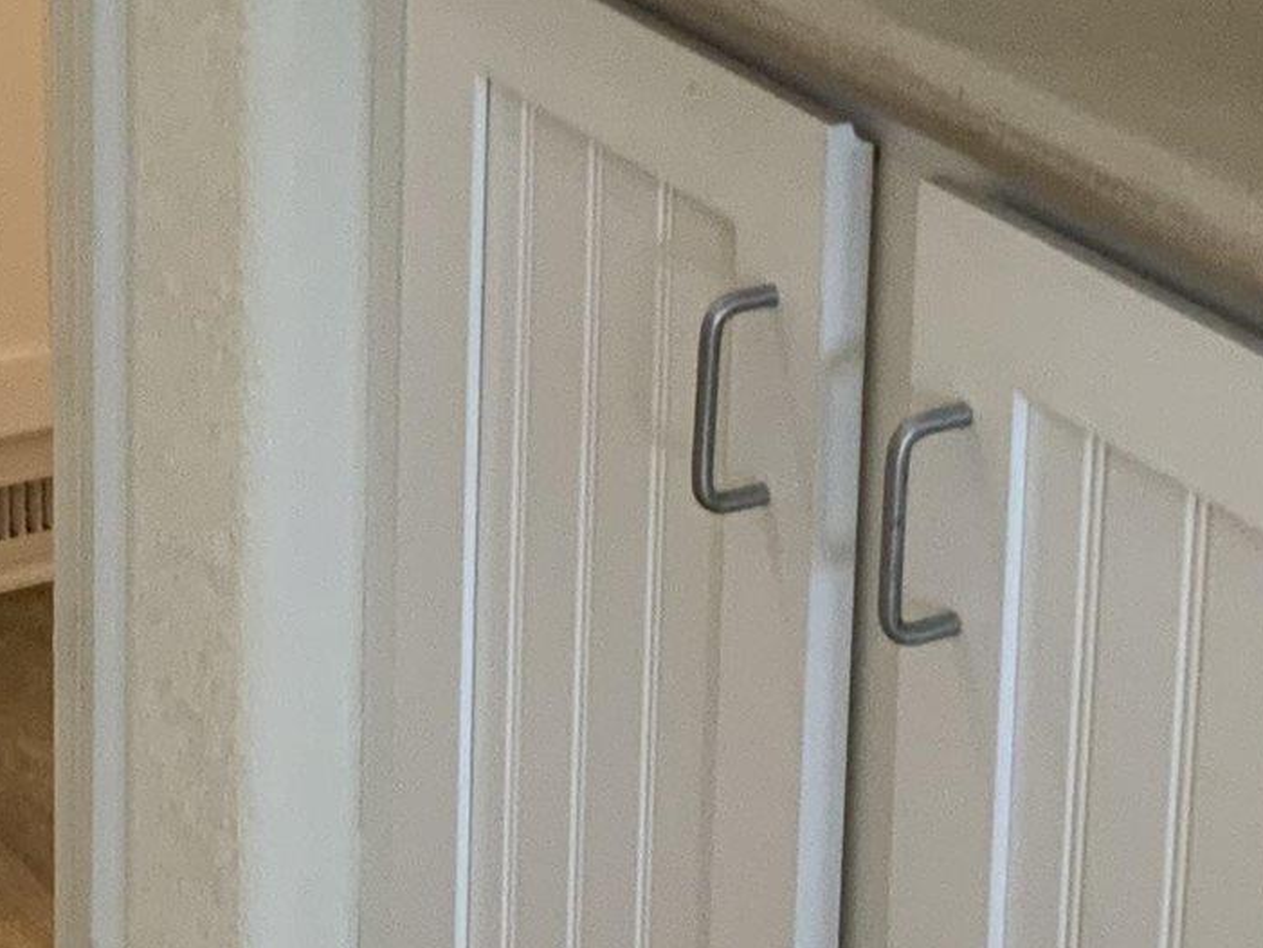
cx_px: 479
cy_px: -130
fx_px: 4635
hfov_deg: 15.5
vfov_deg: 11.5
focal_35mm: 127
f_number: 1.8
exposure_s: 1/60
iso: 160
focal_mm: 3
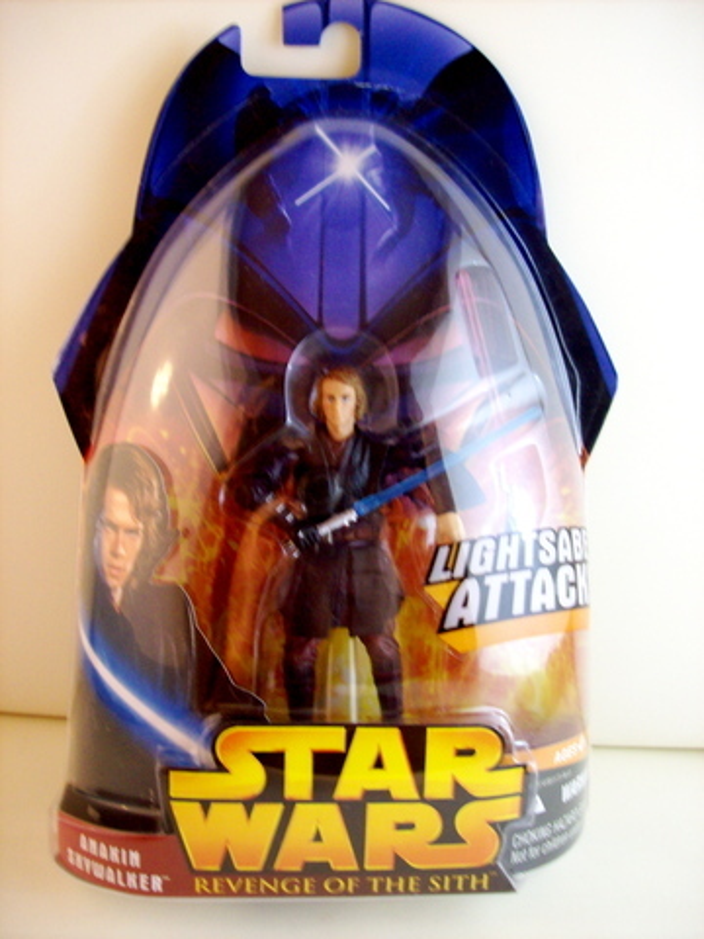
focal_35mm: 36
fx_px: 976
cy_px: 470
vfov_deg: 51.4
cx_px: 352
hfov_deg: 39.7
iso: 160
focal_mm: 6
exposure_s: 1/10.7
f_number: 2.7
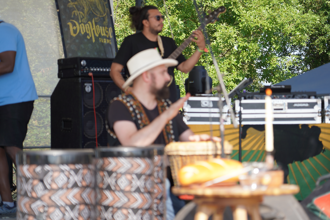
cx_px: 165
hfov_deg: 19.5
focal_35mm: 105
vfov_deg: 13.0
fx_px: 962
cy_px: 110
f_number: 4
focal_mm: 105
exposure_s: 1/250
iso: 100
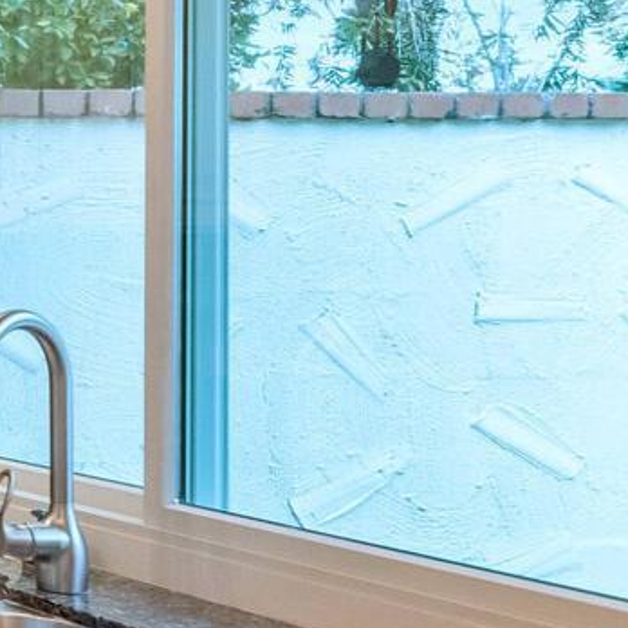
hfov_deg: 13.0
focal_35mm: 82
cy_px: 289
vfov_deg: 21.1
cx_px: -1045
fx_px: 1683
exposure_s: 1/60
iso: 800
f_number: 4.5
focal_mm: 14
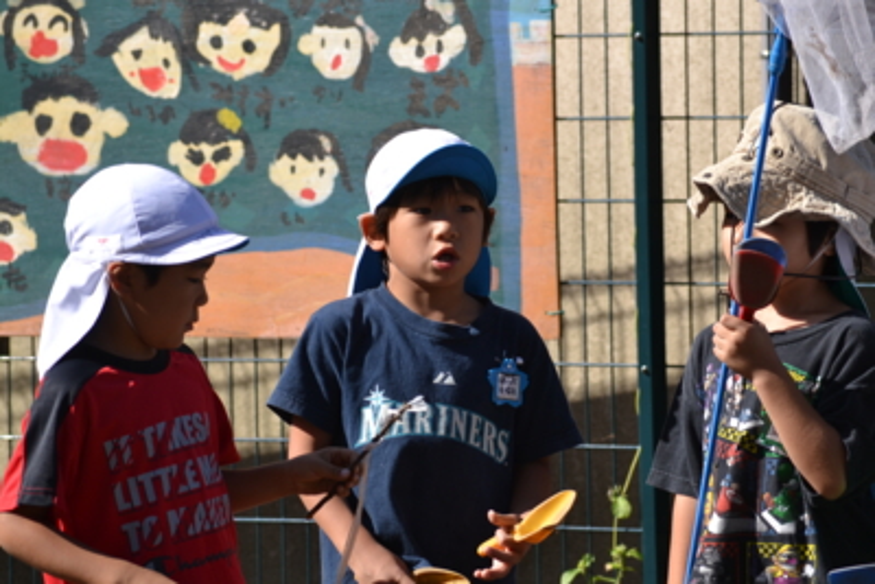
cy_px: 292
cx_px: 438
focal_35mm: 300
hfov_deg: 6.9
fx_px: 7294
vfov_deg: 4.6
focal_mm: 200
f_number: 8
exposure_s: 1/200
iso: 100
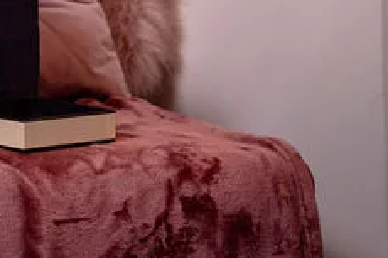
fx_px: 2542
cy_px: -266
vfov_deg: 5.7
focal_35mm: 236
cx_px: -295
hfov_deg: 8.4
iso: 250
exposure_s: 1/200
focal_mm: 53
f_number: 4
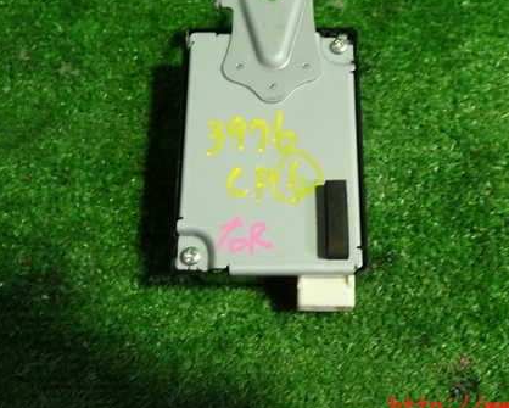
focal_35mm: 42
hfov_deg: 43.6
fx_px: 633
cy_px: 150
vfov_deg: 35.5
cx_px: 300
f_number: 2.3
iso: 200
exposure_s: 1/40
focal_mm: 5.4
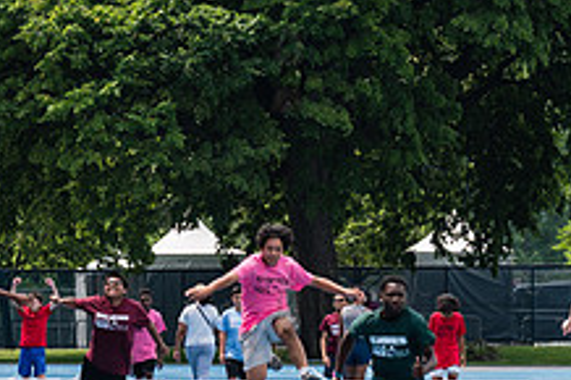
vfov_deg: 4.3
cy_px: 382
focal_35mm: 320
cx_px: 265
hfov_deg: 6.4
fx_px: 5072
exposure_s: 1/400
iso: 100
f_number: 5
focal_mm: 105
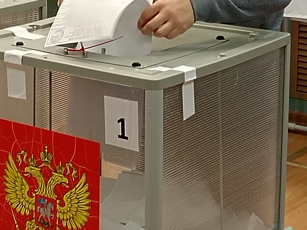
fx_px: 1126
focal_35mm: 127
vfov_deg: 11.5
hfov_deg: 15.3
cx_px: 23
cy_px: -21
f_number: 1.9
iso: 570
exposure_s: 1/50
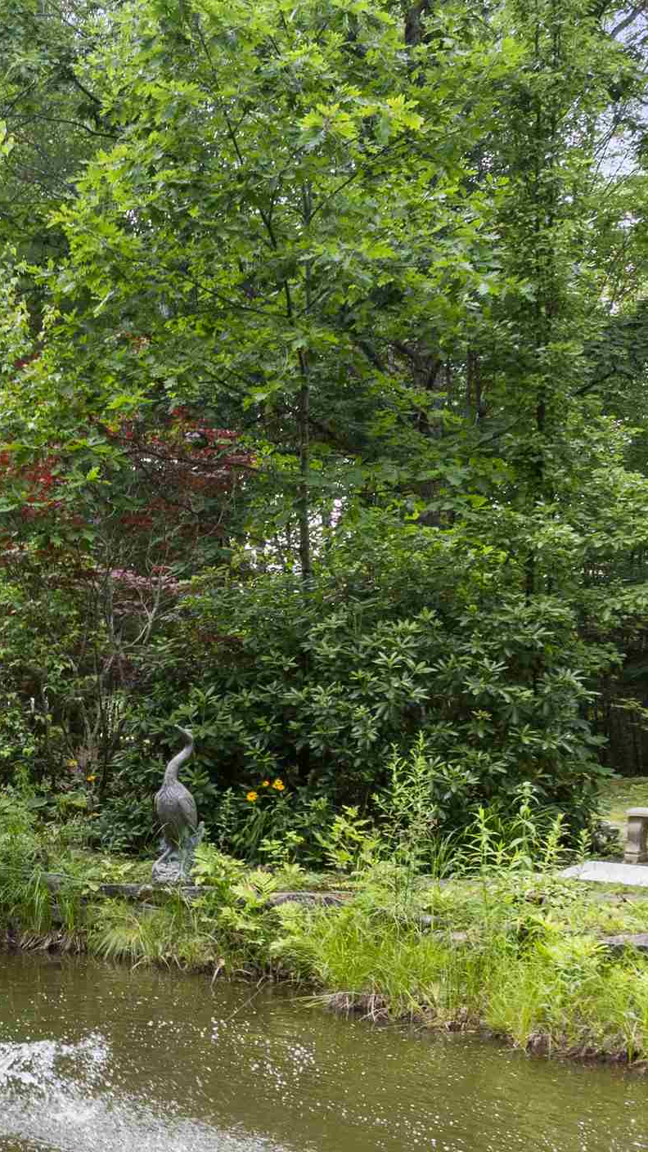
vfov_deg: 35.9
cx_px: -18
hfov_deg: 20.3
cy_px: 849
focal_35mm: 57
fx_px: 1741
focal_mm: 12.29
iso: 140
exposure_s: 1/200
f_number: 2.8
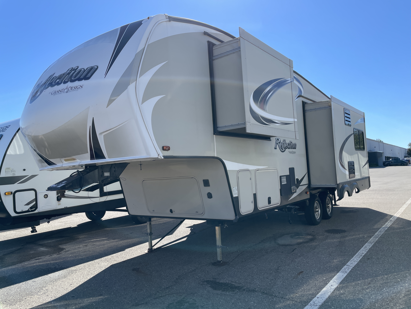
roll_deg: +3.7
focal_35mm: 26
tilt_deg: +7.4
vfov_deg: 53.1
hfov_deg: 67.3
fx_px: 309
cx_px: 206
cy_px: 154
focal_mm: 4.2
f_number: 1.6
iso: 32
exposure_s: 1/2451
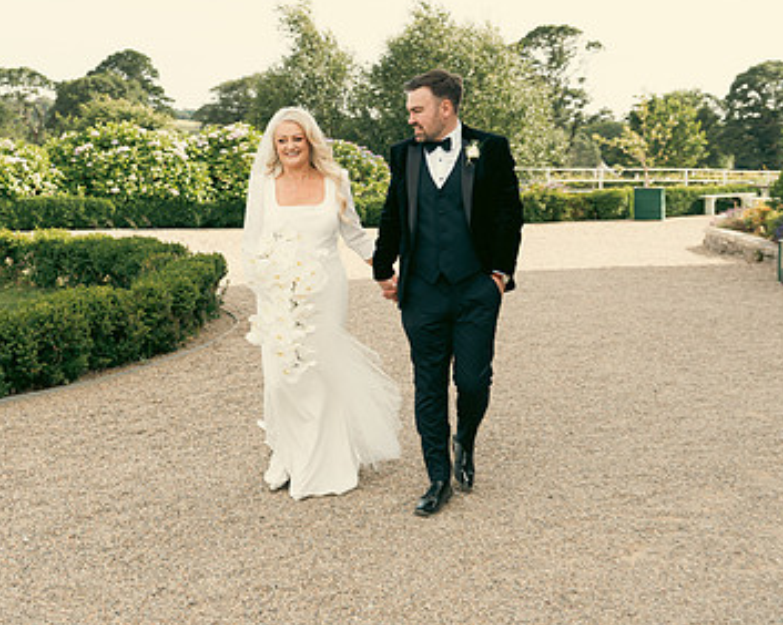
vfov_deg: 28.0
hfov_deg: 34.7
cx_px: 319
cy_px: 254
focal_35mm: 54
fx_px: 1251
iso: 125
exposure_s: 1/400
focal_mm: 35
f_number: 3.5
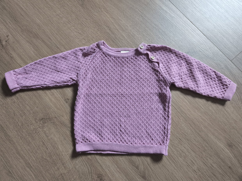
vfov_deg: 58.9
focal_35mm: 23
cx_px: 121
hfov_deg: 73.9
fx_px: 161
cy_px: 90
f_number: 1.6
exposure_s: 1/50
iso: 640
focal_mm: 6.57
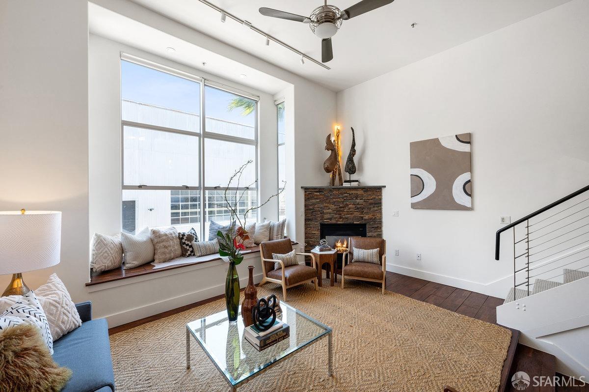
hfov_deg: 102.3
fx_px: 237
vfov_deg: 79.1
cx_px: 294
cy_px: 196
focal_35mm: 14
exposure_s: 1/25
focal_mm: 14.5
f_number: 11
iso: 400
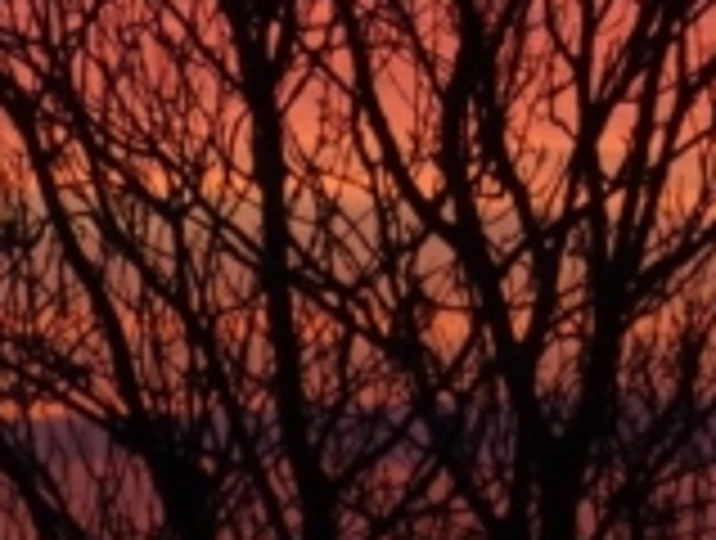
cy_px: -403
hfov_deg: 3.1
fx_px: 13392
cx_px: 894
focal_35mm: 646
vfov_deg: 2.3
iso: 400
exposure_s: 1/60
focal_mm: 26.3
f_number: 3.7
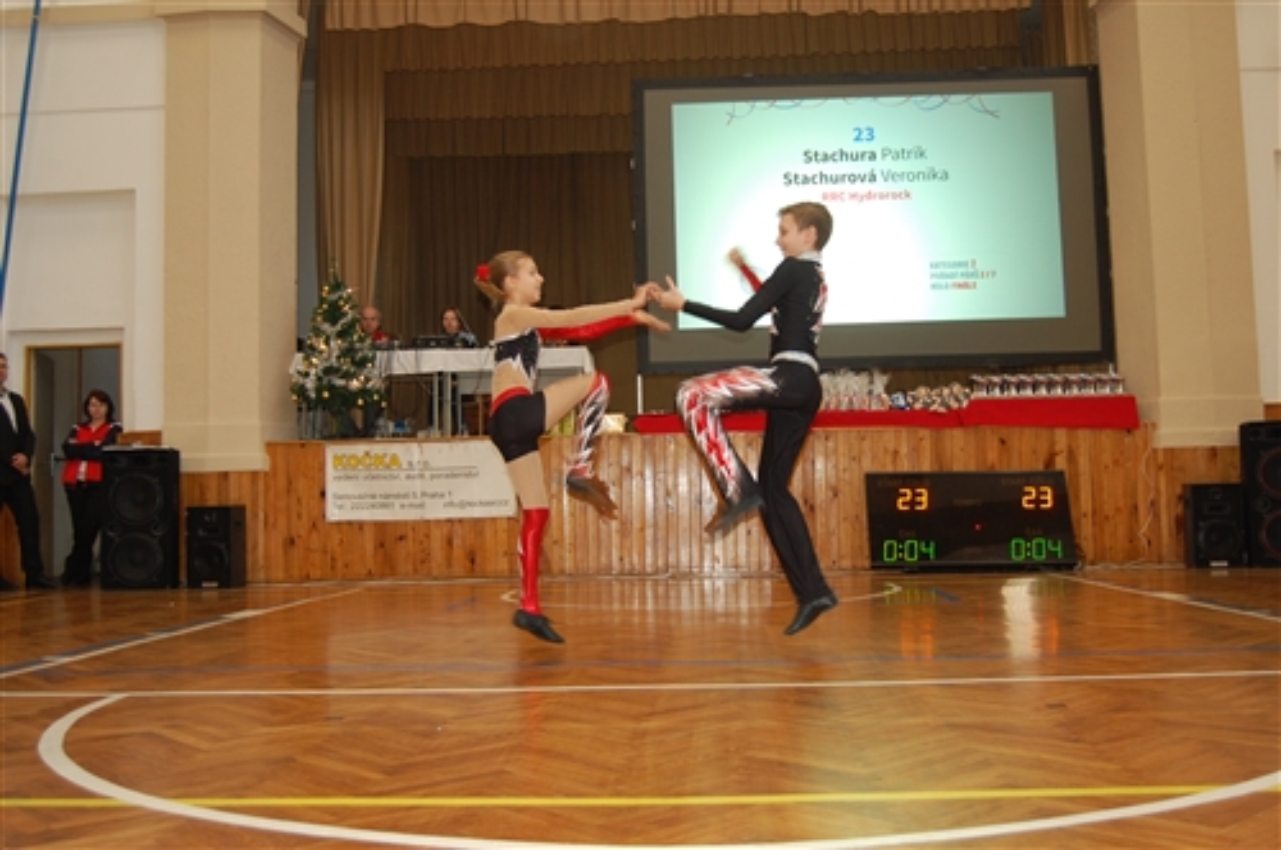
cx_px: 640
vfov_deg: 38.3
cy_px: 425
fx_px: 1226
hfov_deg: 55.2
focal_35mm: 34
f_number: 3.8
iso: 400
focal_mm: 23
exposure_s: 1/60
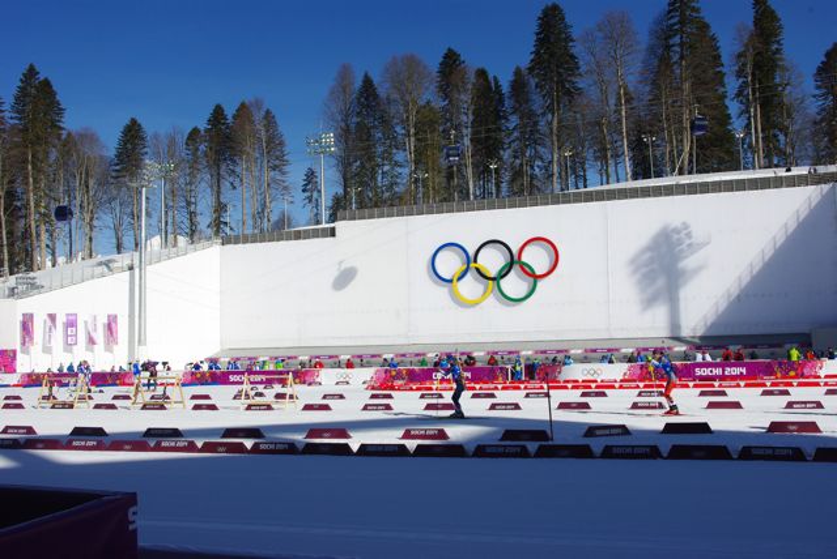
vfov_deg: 36.9
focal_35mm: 36
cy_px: 280
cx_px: 418
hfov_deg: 53.1
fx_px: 838
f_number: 13
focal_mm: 24.38
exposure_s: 1/350
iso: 200
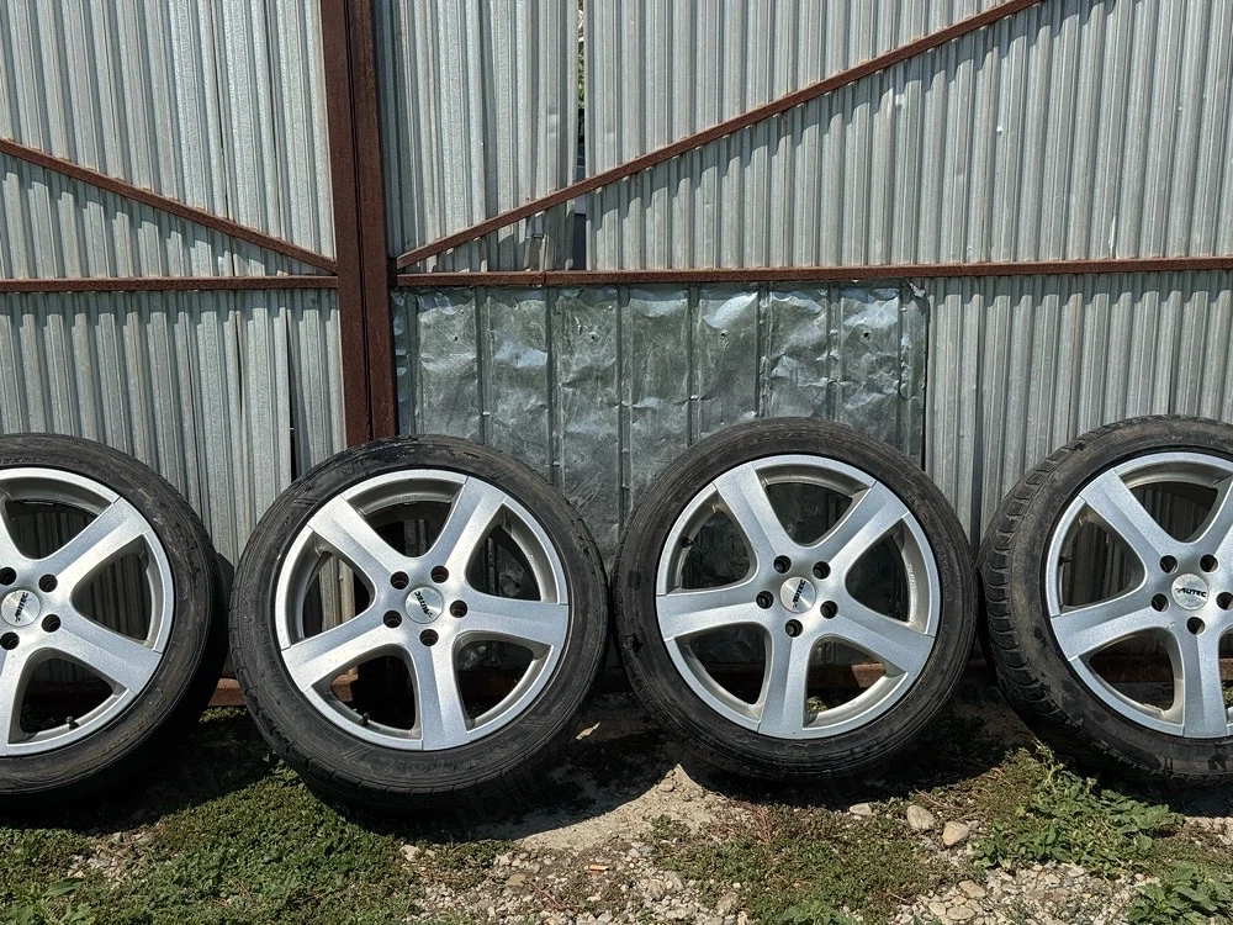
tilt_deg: -16.2
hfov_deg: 39.7
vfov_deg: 30.3
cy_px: 462
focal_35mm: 48
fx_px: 1710
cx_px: 616
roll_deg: +0.6
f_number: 1.78
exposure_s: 1/5848
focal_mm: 6.76
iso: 64
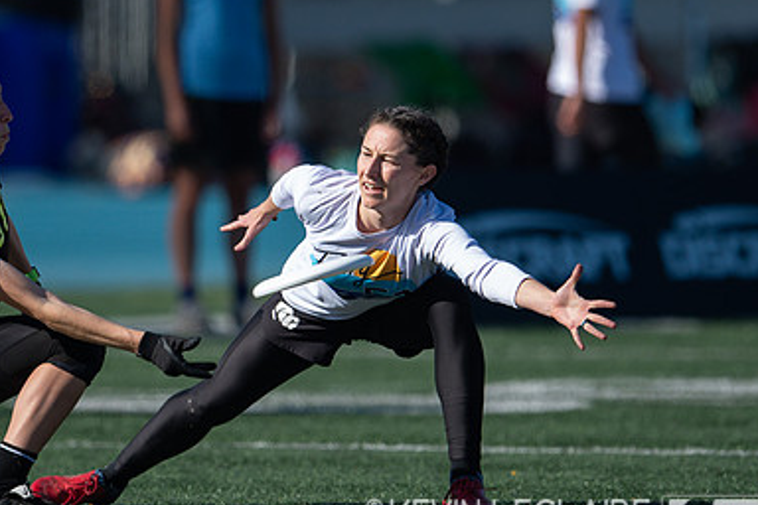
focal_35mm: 984
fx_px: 20717
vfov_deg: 1.4
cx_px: 316
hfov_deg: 2.1
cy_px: 201
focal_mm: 400
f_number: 2.8
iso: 125
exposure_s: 1/2000
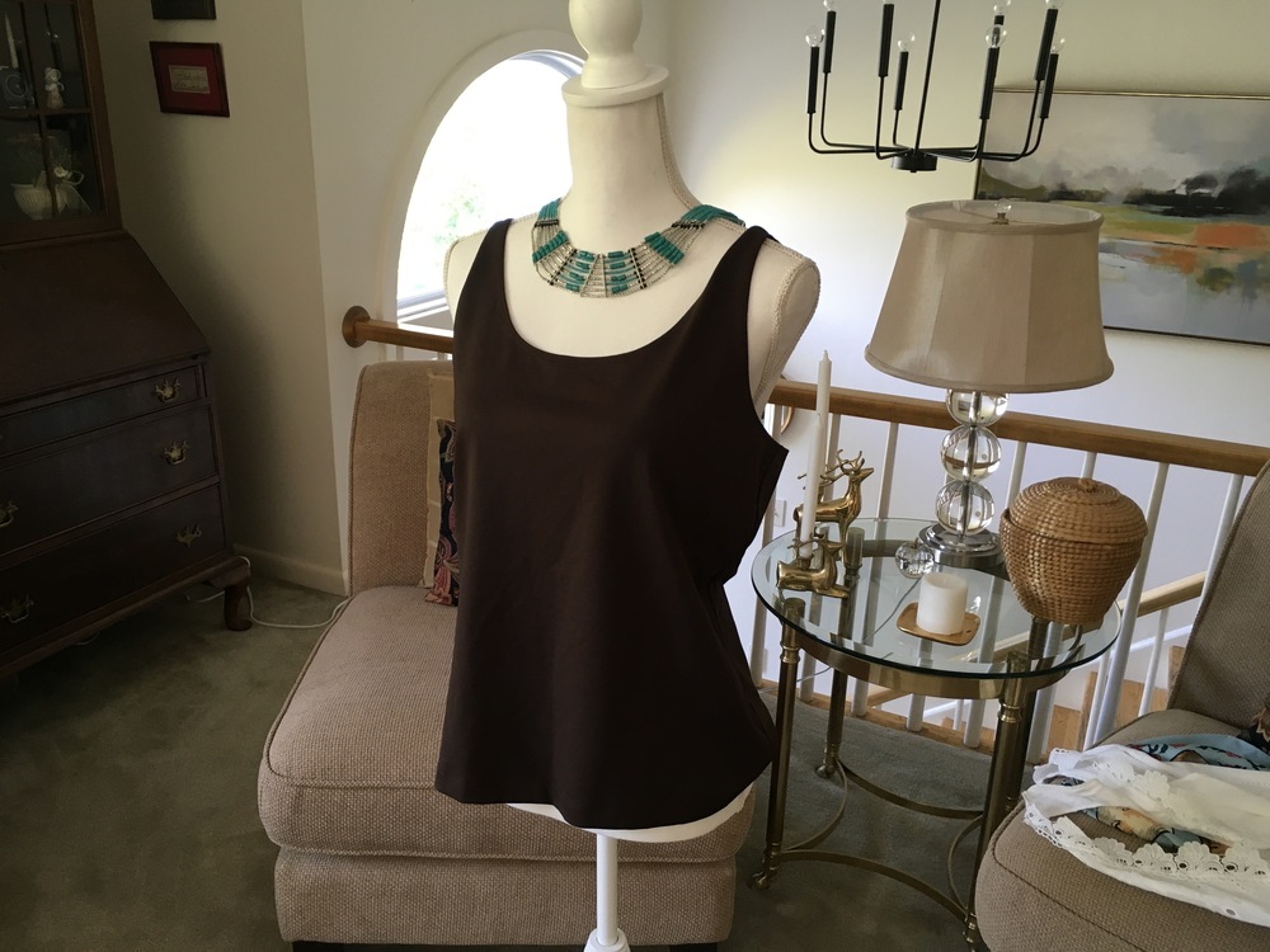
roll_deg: -3.3
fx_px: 1064
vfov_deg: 48.2
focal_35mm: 29
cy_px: 476
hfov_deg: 61.7
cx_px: 635
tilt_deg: -19.2
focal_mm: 4.15
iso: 80
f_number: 2.2
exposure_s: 1/30
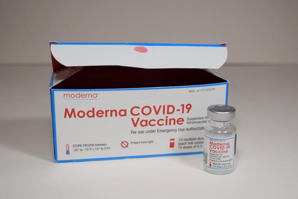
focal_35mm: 52
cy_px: 100
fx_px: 435
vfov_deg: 25.8
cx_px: 149
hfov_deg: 37.8
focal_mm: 35
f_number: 7.1
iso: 400
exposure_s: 1/200
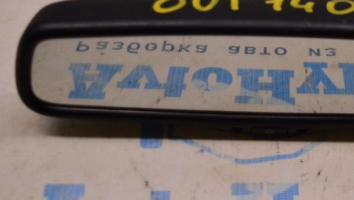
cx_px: 264
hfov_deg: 25.0
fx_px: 789
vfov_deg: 14.4
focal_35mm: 84
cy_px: 63
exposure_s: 1/400
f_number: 4.5
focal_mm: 32
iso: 1600
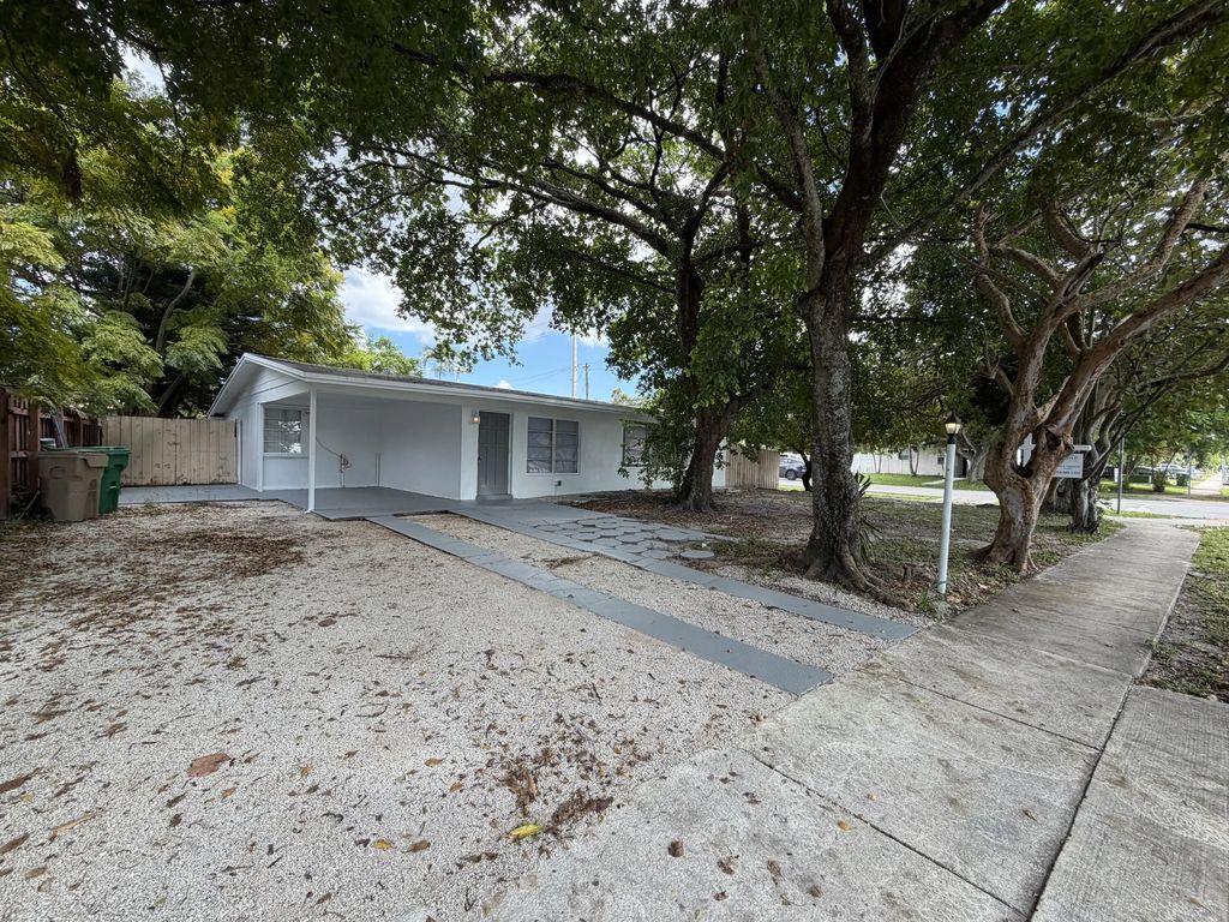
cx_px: 614
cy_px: 461
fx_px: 497
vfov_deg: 85.7
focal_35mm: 14
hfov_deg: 102.1
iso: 50
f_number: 2.2
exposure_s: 1/232
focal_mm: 2.22
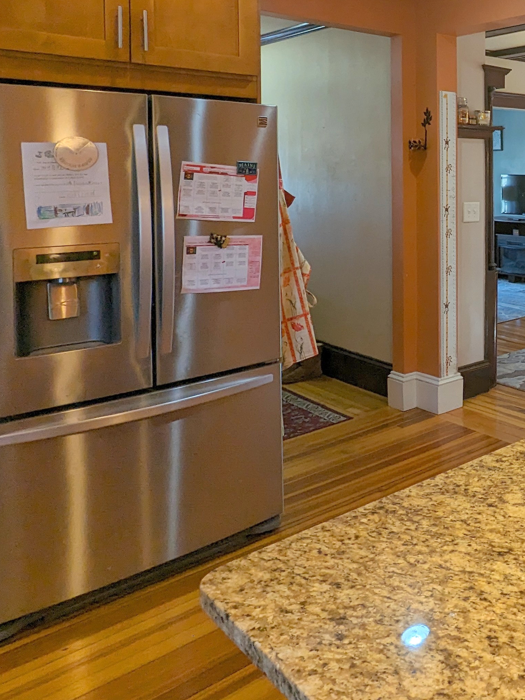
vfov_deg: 54.4
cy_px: 182
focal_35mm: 32
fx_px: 647
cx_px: 651
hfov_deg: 34.1
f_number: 2.2
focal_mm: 2.35
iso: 73
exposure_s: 1/120
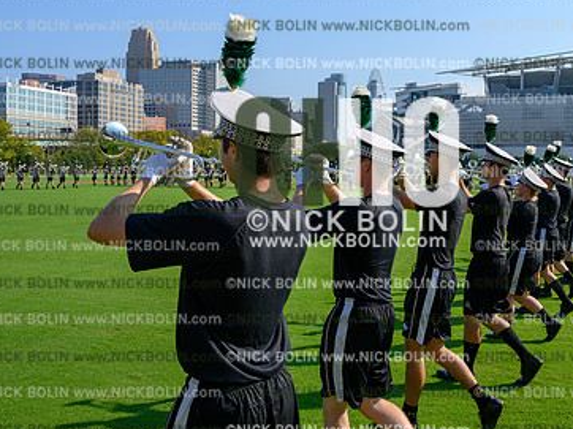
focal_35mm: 37
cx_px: 347
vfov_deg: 38.5
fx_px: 612
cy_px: 173
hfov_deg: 49.8
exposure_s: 1/400
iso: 80
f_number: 7.1
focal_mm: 24
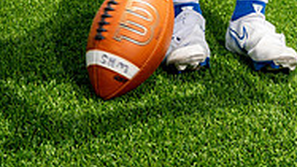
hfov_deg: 17.6
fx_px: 952
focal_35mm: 121
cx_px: 226
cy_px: -181
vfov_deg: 9.3
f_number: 8
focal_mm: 48
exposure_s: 1/250
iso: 100
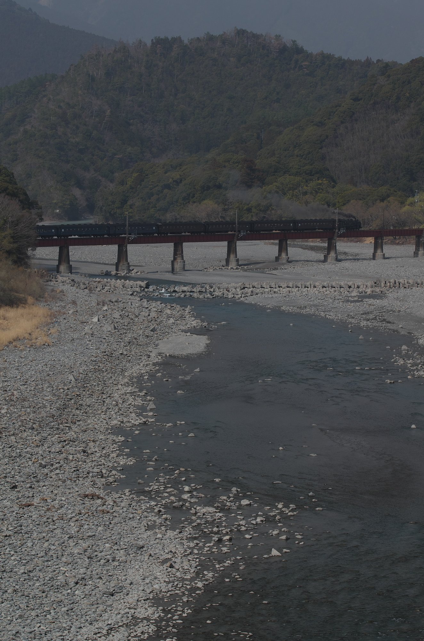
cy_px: 320
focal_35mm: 124
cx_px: 212
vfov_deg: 16.6
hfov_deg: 11.0
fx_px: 2201
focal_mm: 82.5
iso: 200
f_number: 8
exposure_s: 1/250
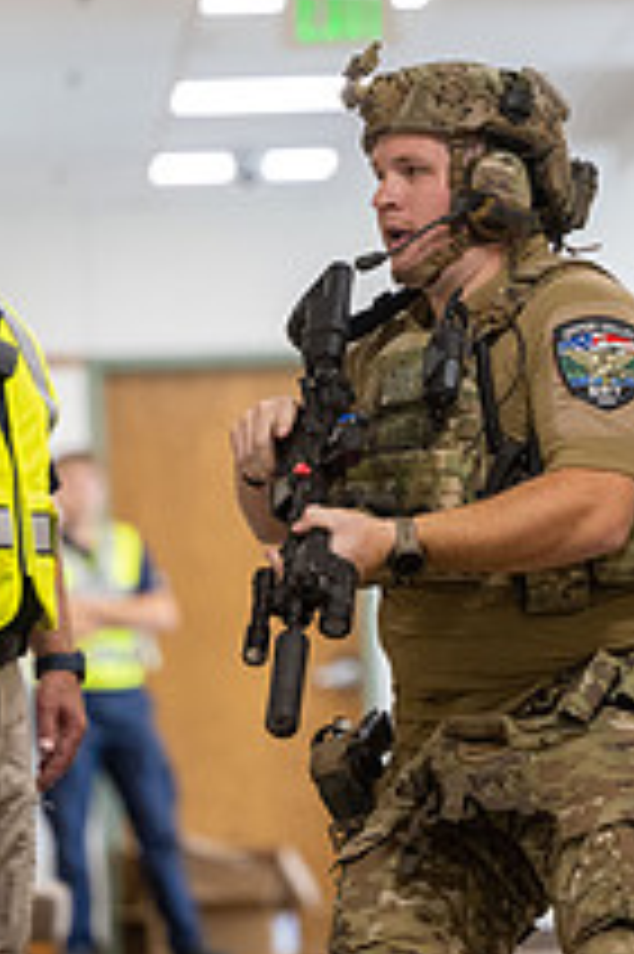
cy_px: 364
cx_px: 598
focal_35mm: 287
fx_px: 7593
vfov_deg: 7.2
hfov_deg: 4.8
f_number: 2.8
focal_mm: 135
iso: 2000
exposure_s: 1/500
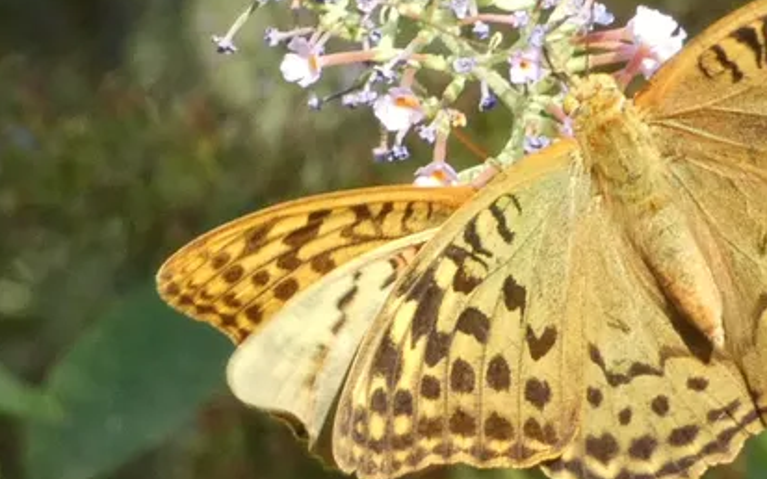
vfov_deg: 2.5
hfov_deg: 4.0
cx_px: 591
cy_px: 232
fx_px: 10952
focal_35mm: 524
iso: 250
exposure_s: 1/80
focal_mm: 57.2
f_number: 5.6
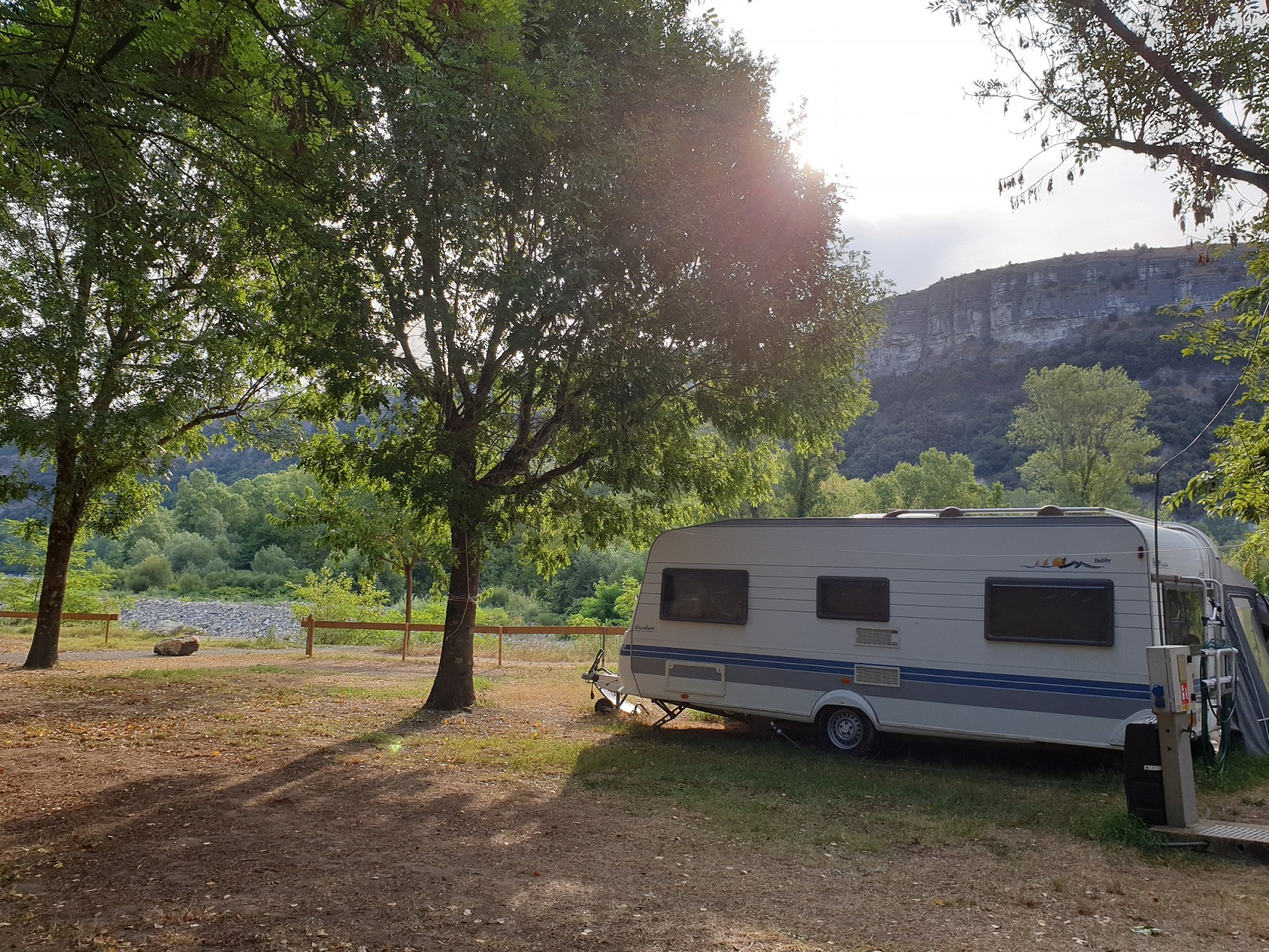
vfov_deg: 45.4
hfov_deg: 58.3
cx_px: 609
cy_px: 468
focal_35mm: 31
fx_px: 1137
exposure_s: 1/606
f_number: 2.4
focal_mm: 4.3
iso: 50
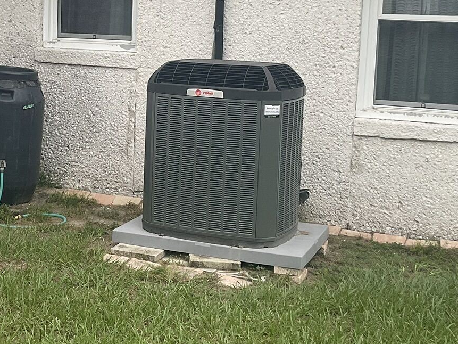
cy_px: 101
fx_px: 913
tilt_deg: -5.8
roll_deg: -2.0
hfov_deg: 27.8
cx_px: 118
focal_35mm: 69
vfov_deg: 21.2
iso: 16
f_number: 1.8
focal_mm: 3
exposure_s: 1/759
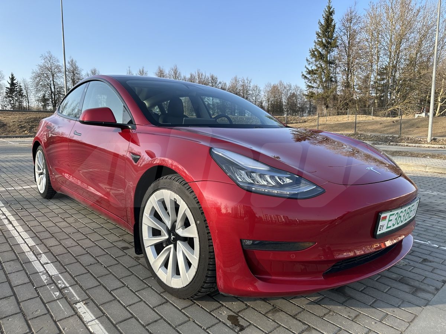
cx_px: 223
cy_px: 167
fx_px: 309
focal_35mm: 24
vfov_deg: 56.8
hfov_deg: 71.6
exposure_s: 1/1357
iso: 80
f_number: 1.78
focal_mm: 6.86
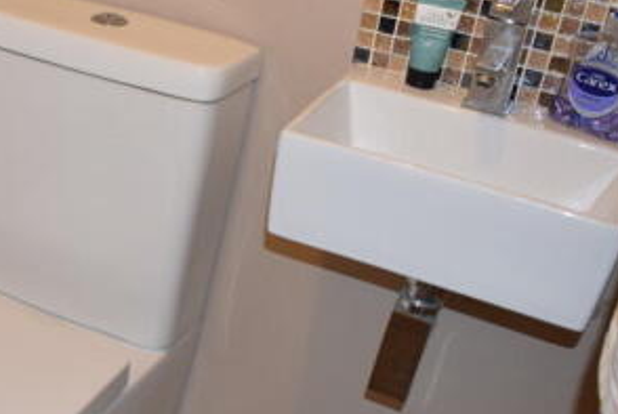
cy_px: 236
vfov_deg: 22.7
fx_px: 1032
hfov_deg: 31.0
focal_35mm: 60
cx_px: 4
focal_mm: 18
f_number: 5
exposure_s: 1/60
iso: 800
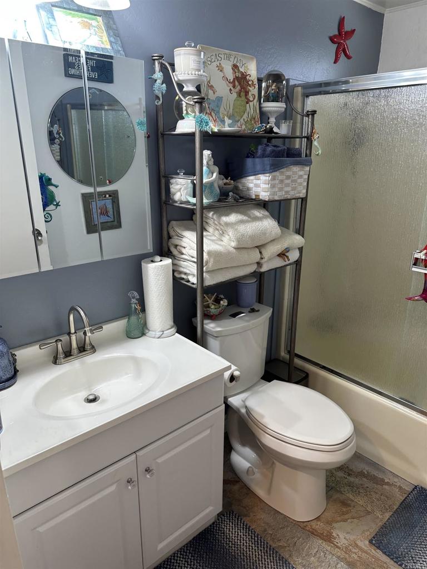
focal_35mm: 24
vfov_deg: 71.6
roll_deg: -0.5
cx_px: 214
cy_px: 284
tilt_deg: -18.1
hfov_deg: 56.8
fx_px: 395
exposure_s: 1/120
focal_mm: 6.86
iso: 100
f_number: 1.78
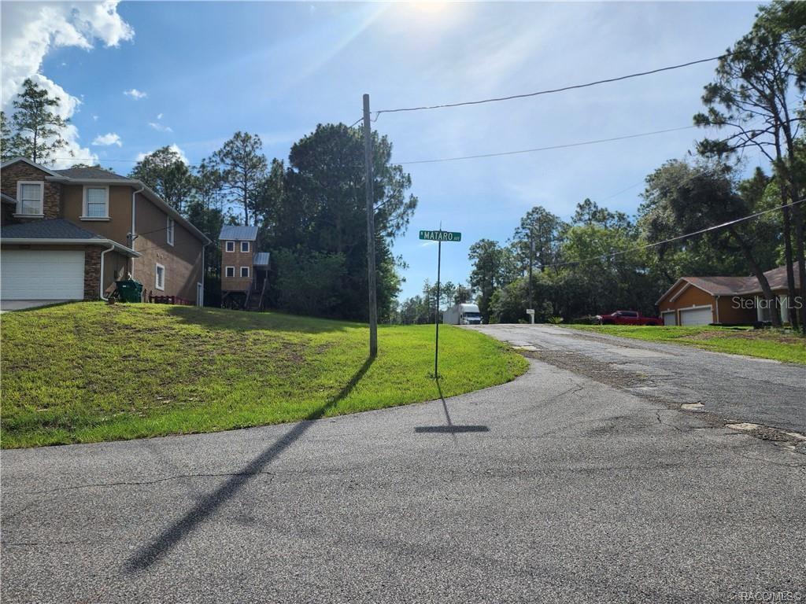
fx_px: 536
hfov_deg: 73.9
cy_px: 302
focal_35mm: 23
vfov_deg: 58.9
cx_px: 403
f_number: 1.8
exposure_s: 1/2657
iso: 12
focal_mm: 6.4
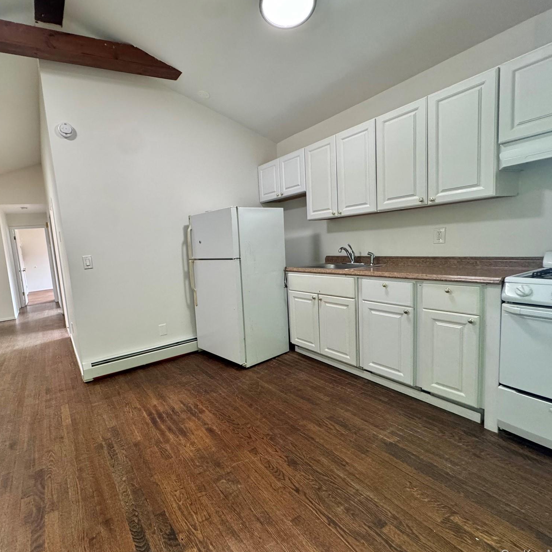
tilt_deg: -7.1
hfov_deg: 81.9
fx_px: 307
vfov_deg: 84.0
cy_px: 279
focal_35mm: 17
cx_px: 197
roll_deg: +5.7
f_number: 2.2
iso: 250
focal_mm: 2.22
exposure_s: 1/120
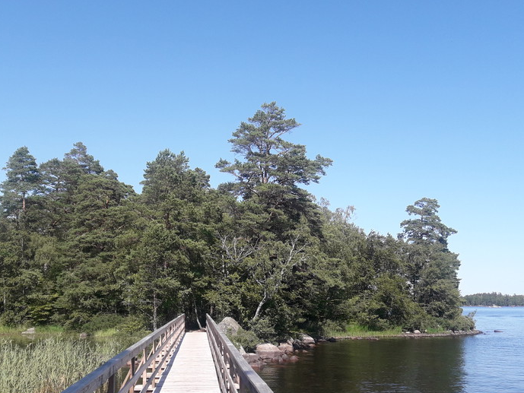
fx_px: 590
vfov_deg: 36.7
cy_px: 230
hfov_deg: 47.7
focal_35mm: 39
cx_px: 222
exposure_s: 1/1056
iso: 40
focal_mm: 3.7
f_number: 1.9
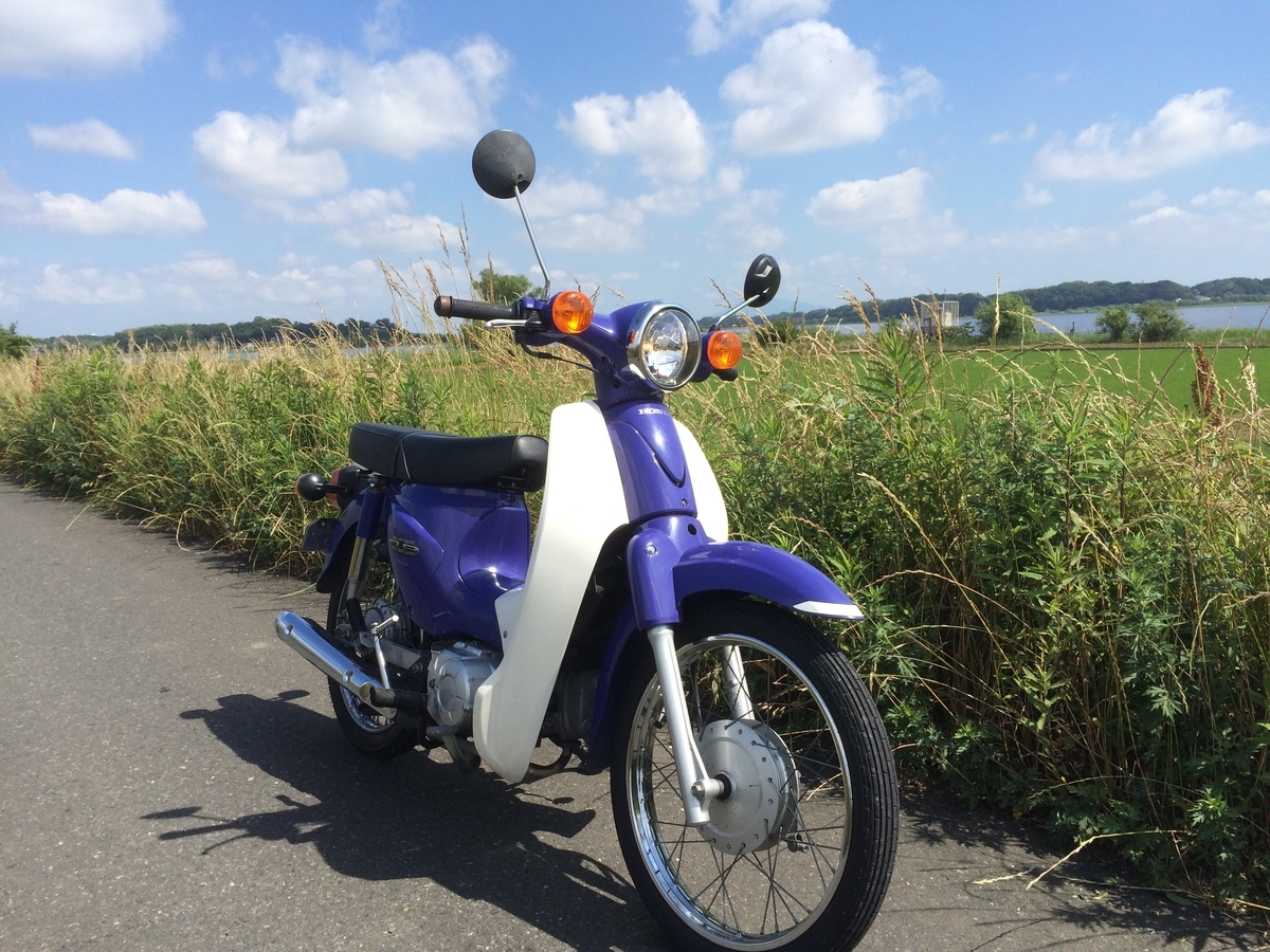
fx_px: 1064
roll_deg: +3.4
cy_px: 476
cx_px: 635
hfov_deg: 61.7
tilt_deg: -6.7
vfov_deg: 48.2
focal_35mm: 29
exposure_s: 1/1953
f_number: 2.2
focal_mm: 4.15
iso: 32
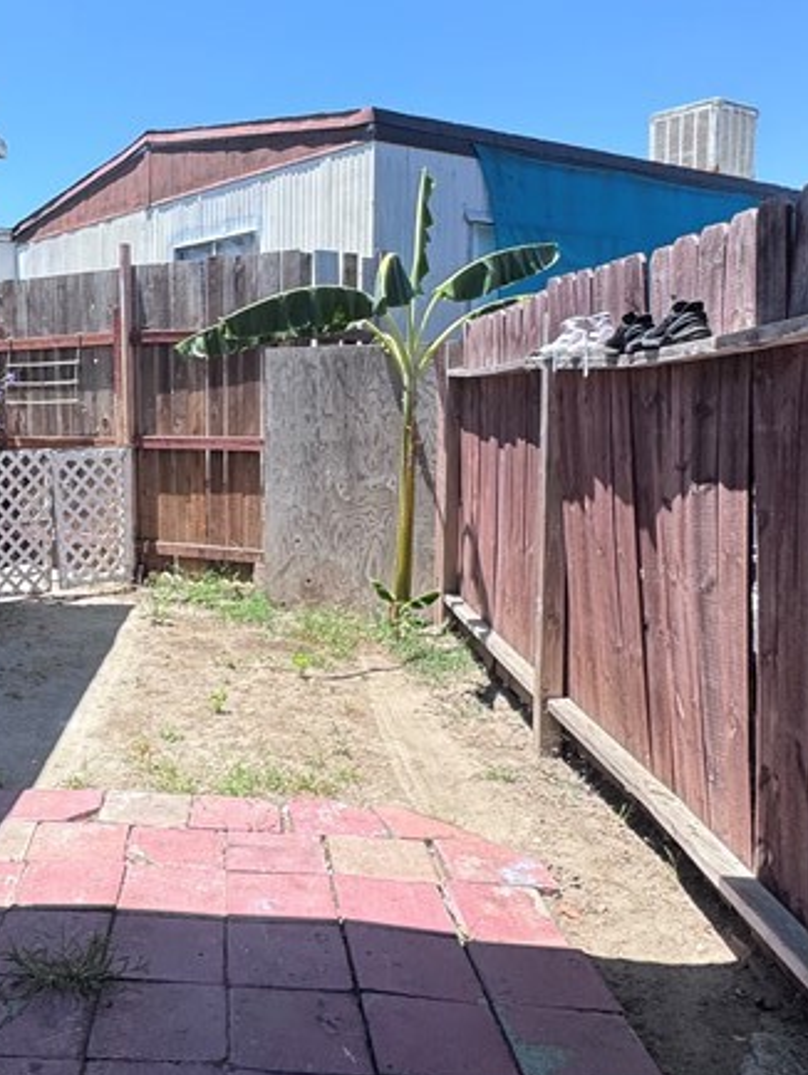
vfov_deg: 55.2
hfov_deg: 40.6
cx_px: 126
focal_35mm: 33
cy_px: 473
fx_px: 1026
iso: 40
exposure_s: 1/1078
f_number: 2.2
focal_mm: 2.22
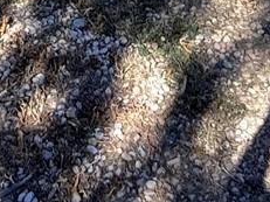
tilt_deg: +2.5
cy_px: -433
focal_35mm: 97
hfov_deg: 20.2
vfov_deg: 10.2
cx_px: 160
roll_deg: -1.3
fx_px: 756
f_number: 2.2
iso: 64
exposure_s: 1/970
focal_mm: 2.22
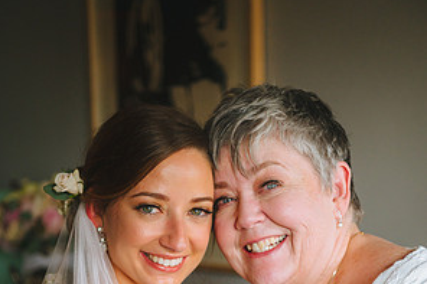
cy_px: 320
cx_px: 213
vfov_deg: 15.6
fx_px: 1008
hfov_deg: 23.9
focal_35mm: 85
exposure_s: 1/400
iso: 1600
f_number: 2.8
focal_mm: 56
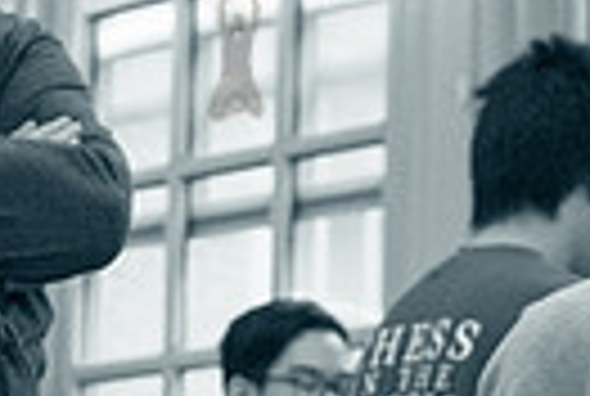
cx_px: 234
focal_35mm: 192
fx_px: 3154
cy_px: 475
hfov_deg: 10.7
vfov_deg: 7.1
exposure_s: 1/500
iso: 3200
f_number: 2.8
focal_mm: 29
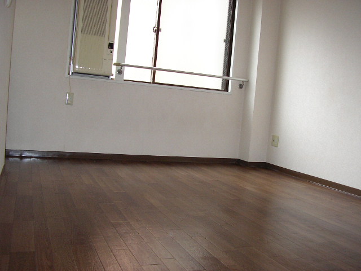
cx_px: 180
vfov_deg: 37.7
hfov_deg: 49.0
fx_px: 396
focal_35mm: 38
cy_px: 136
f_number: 2.9
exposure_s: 1/30
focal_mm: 5.8
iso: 100
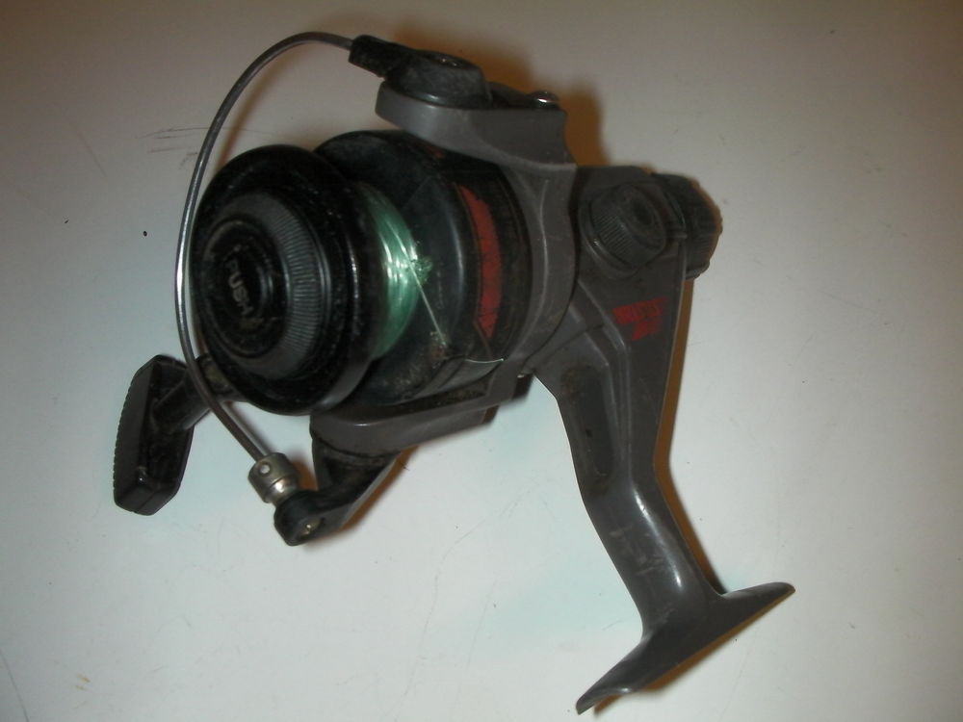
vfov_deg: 37.7
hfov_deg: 49.0
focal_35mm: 38
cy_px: 361
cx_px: 482
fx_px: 1057
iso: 200
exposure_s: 1/30
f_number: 5.6
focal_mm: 6.3
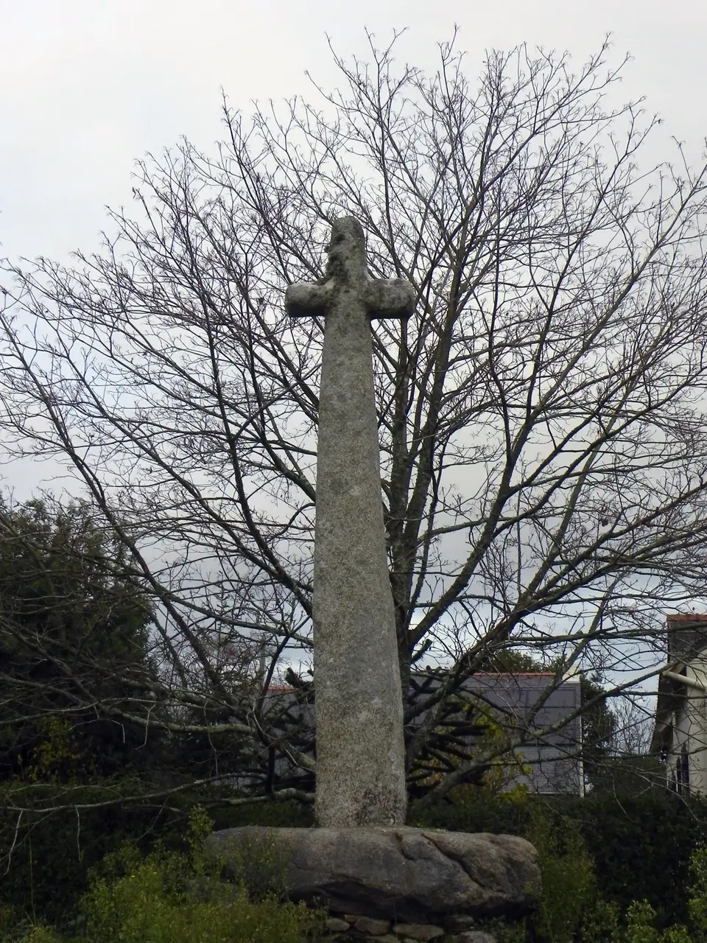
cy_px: 472
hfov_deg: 31.5
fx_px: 1253
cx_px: 354
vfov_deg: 41.2
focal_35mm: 46
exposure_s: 1/265
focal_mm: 8.2
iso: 160
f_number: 6.3
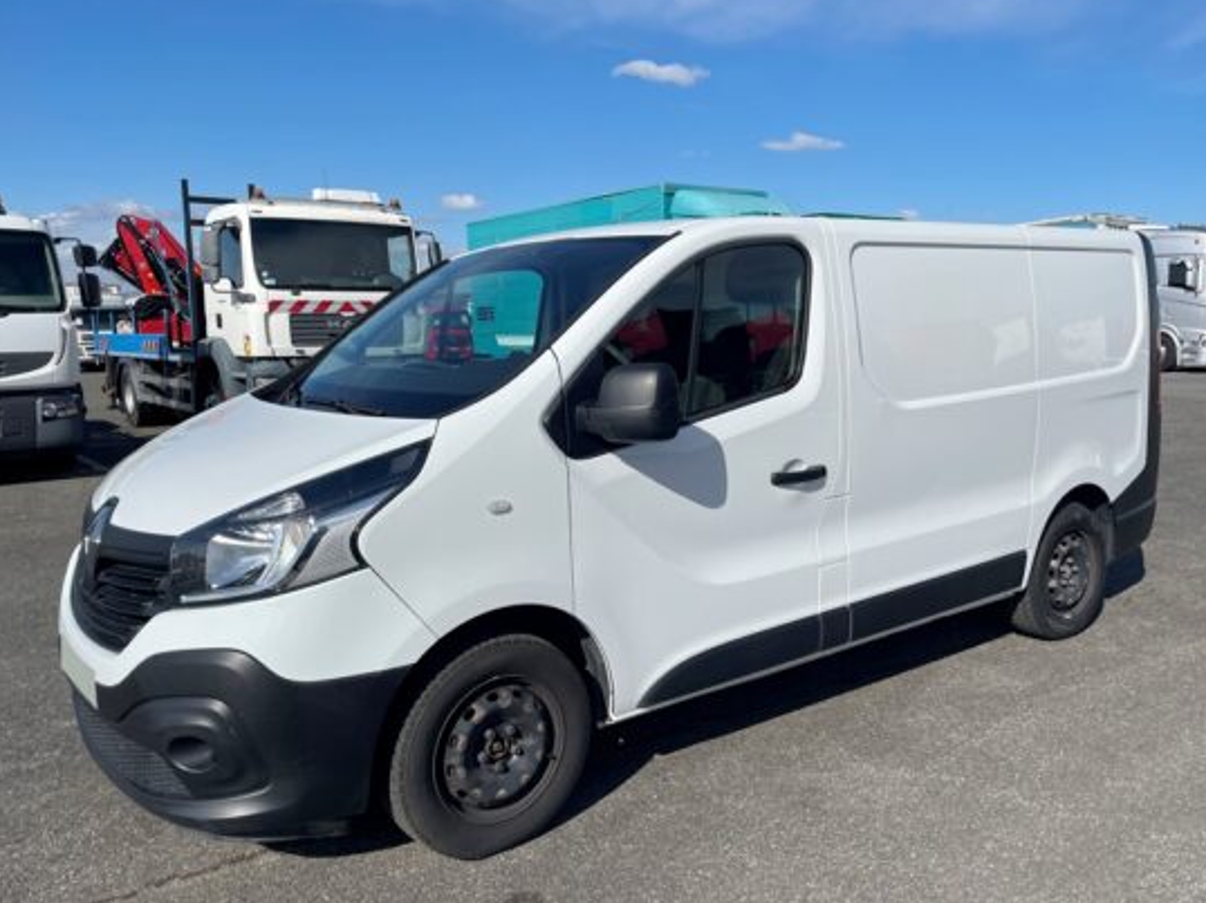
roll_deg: +0.9
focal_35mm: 29
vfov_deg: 48.2
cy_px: 475
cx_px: 630
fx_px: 1010
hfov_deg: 61.7
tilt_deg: -8.3
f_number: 1.6
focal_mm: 4.2
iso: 32
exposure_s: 1/6494
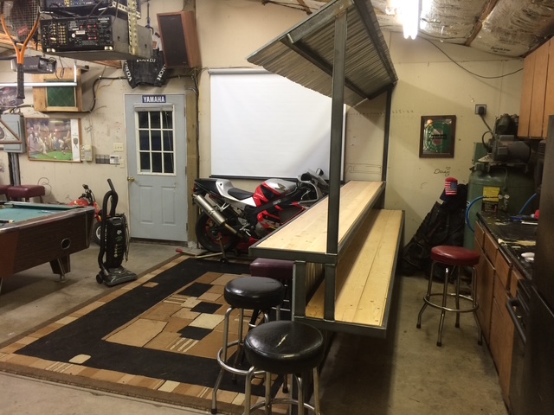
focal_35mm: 29
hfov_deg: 61.7
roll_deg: -0.7
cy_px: 208
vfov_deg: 48.2
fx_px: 464
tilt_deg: -10.8
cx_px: 277
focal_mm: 4.15
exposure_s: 1/30
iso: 100
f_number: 2.2
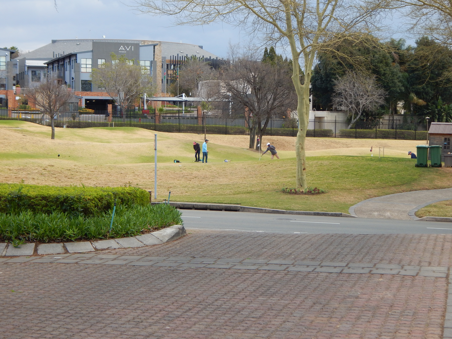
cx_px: 226
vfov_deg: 21.3
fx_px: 901
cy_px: 170
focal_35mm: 69
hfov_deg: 28.2
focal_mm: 12.3
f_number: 4.1
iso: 125
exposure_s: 1/200
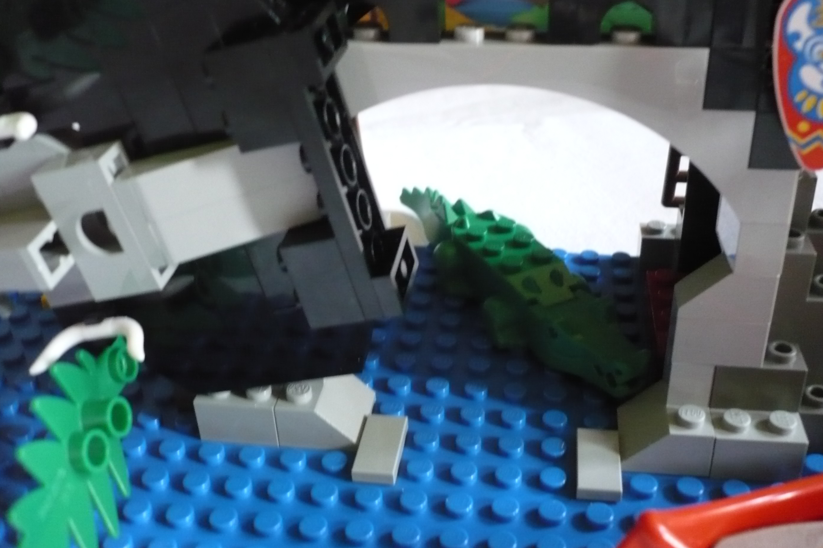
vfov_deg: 35.9
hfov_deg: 51.9
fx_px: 846
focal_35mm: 37
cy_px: 237
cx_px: 417
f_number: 2.8
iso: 400
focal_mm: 5.8
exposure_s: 1/13
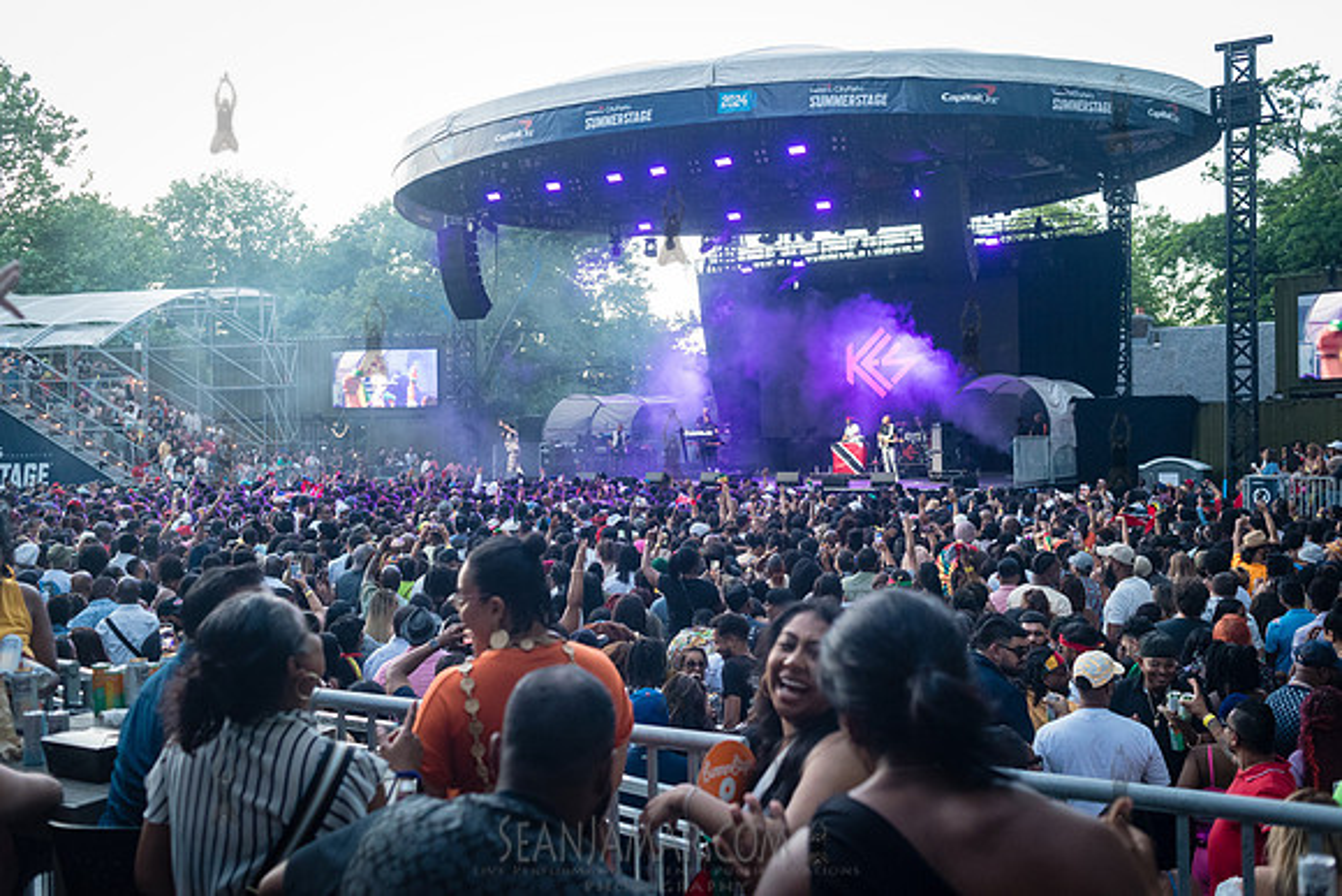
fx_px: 1305
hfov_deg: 54.4
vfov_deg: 37.9
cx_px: 671
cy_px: 448
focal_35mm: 35
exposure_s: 1/320
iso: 3200
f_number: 3.5
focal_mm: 35
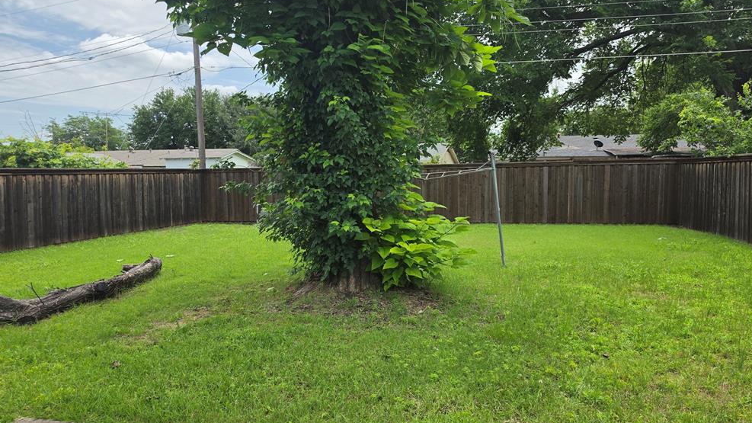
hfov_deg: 71.9
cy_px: 214
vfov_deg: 44.4
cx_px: 378
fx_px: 518
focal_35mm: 26
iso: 64
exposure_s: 1/7329
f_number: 1.4
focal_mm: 6.5
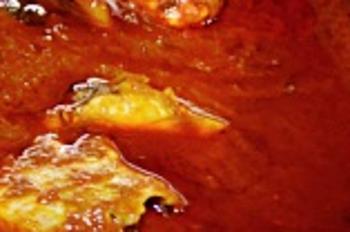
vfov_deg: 8.6
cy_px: -44
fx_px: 1533
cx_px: -457
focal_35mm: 158
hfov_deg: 11.2
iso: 320
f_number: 5.6
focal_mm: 22
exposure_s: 1/160
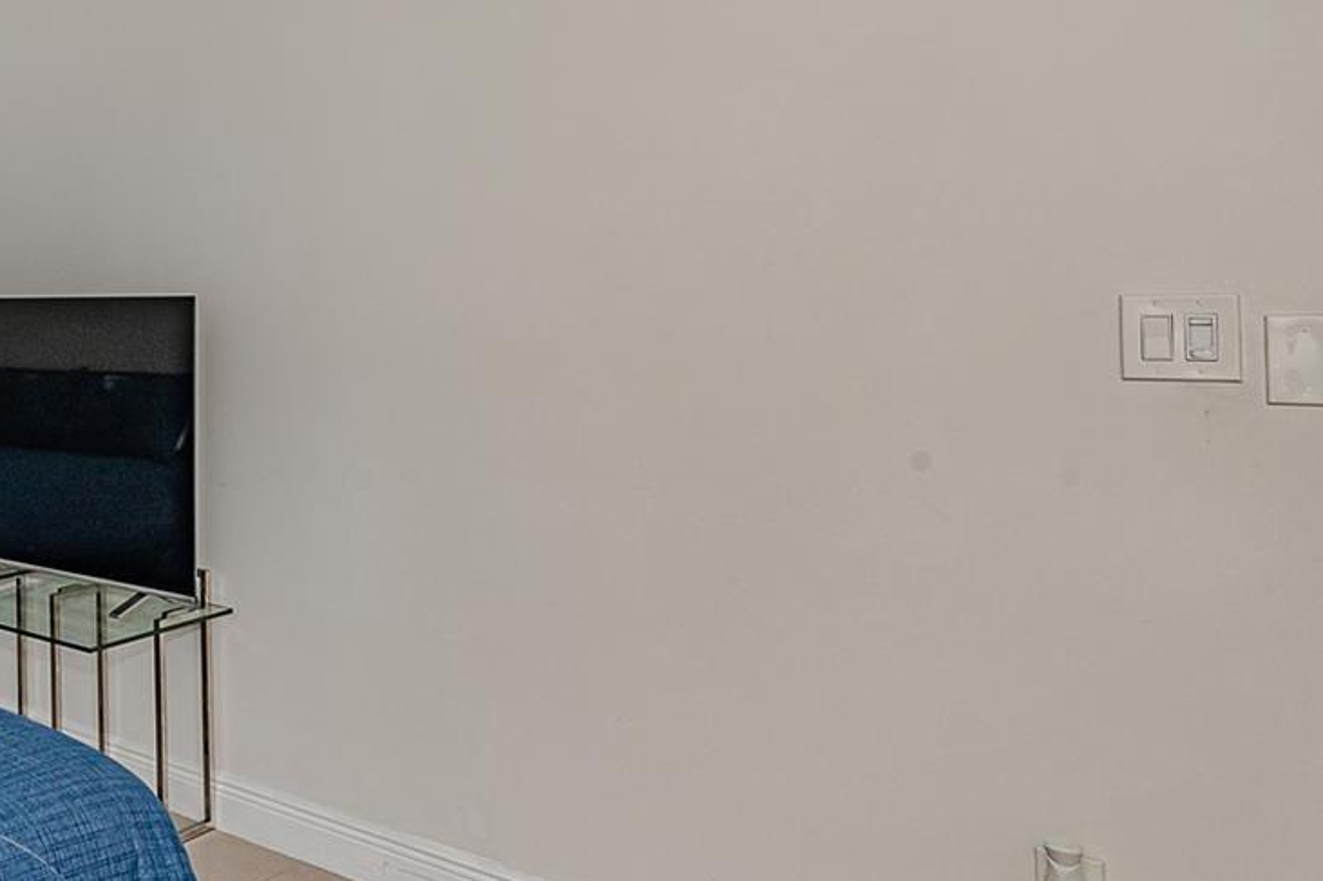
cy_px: 289
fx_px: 1286
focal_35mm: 35
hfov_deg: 43.6
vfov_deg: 37.4
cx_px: -92
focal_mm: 16
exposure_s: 1/100
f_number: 8
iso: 400
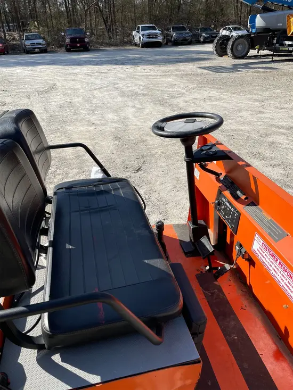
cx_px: 146
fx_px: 293
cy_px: 195
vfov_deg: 67.3
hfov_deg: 53.1
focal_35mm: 26
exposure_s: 1/4464
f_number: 1.6
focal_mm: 4.2
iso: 50
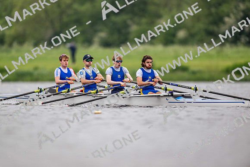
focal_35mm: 600
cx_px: 125
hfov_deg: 3.4
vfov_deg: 2.3
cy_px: 84
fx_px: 4167
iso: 1250
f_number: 4
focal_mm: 600
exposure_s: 1/2000
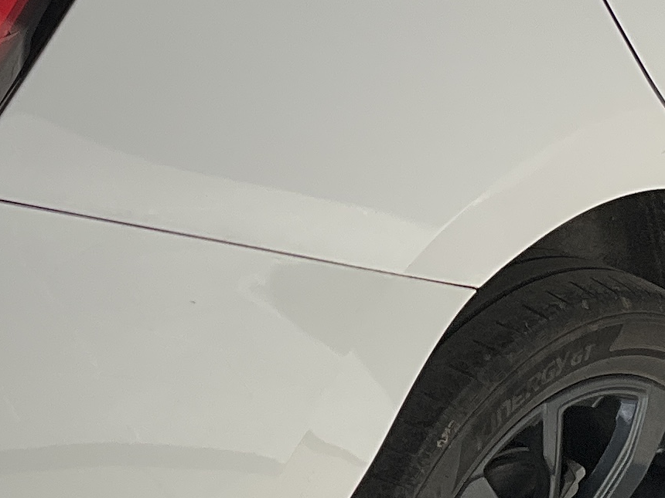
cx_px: 326
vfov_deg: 10.9
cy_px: 123
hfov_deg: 14.5
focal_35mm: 136
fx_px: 2613
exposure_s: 1/1342
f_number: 1.8
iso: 25
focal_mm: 3
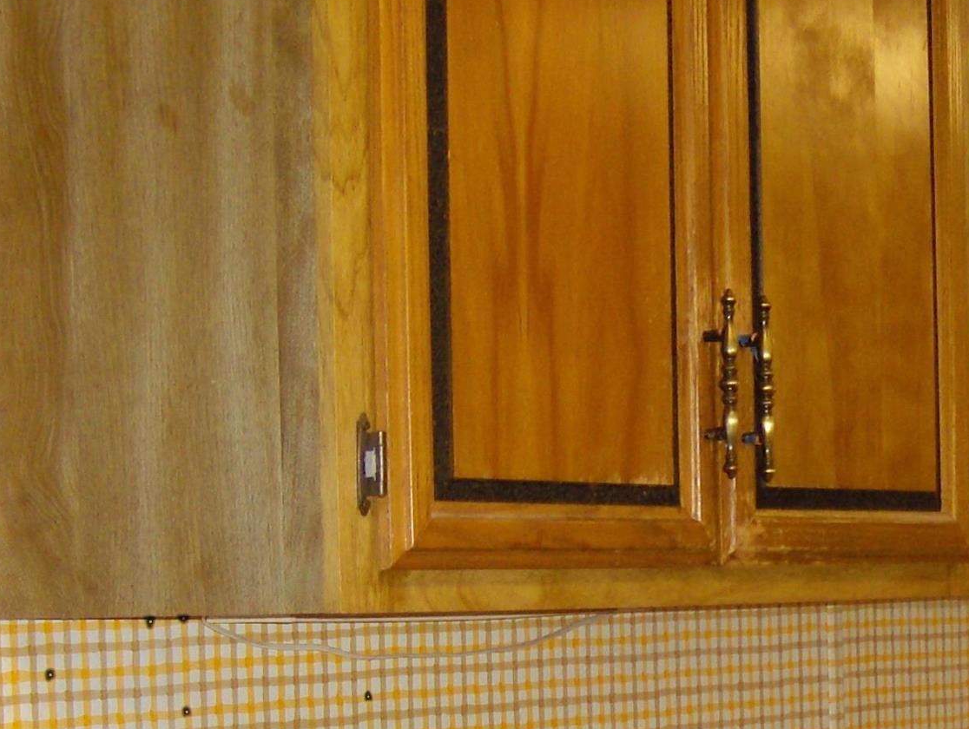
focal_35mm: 96
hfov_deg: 20.2
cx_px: 796
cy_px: 778
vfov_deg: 15.1
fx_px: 2691
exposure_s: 1/60
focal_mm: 7.5
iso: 100
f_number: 2.8
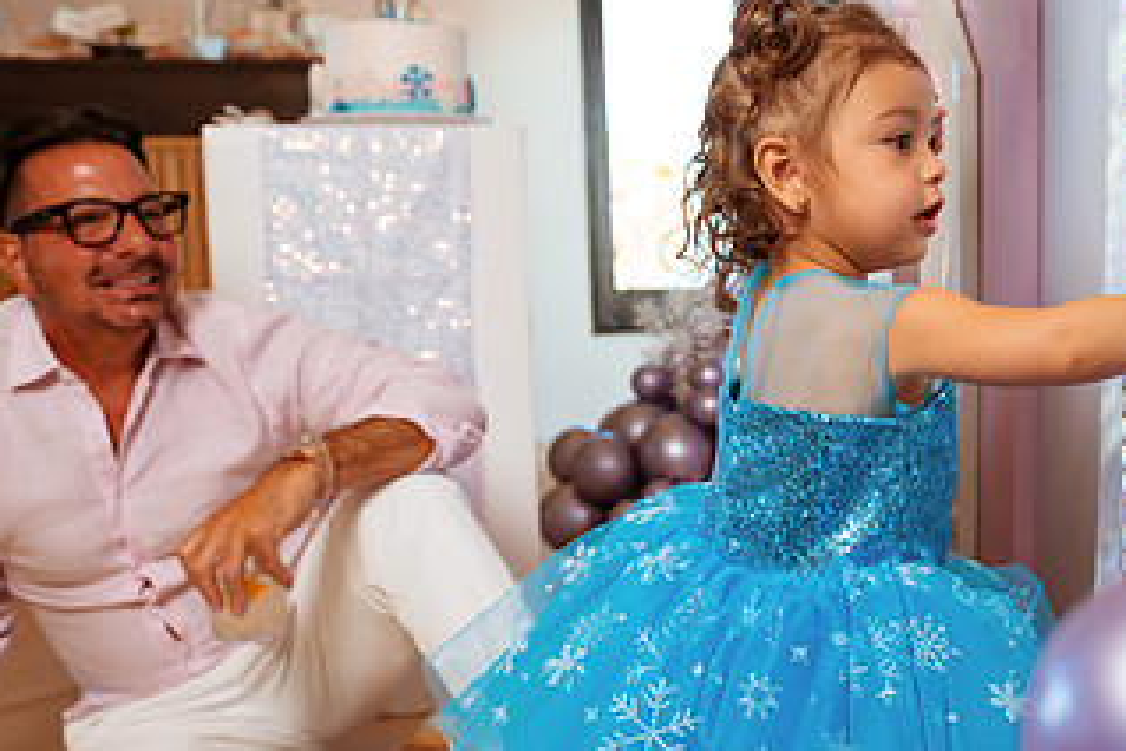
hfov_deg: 37.5
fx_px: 1595
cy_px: 420
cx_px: 903
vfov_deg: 26.5
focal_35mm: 51
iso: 800
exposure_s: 1/400
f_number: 3.5
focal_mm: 28
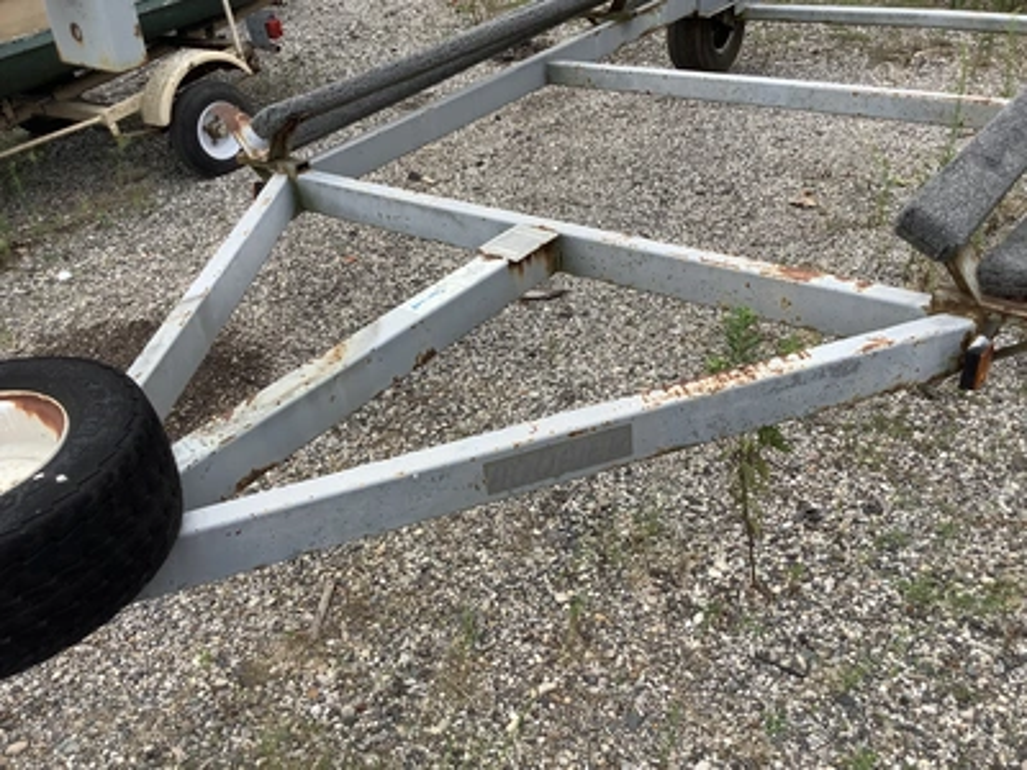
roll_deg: +5.9
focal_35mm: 31
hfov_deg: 58.4
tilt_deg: -32.3
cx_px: 514
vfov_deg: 45.4
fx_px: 920
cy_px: 385
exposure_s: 1/696
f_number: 2.4
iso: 25
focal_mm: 3.3
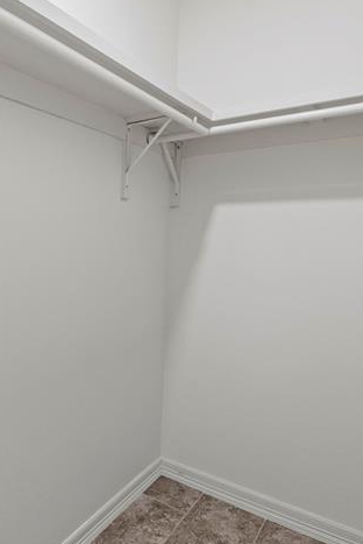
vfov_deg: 73.8
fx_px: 347
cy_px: 361
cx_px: 86
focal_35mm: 23
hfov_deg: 52.5
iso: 2500
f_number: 9
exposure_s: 1/15
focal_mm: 14
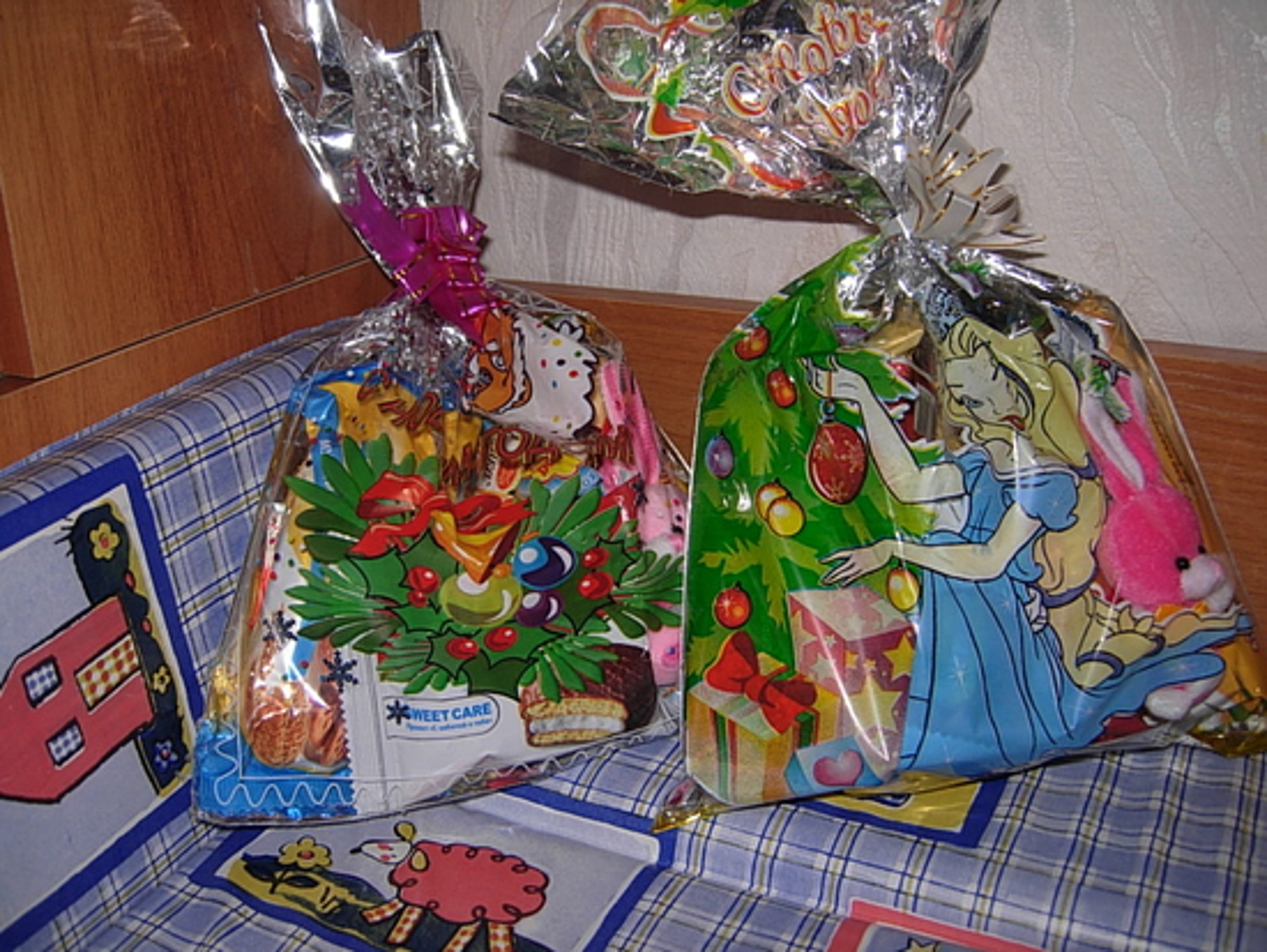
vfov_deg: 39.7
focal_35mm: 36
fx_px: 1318
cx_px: 634
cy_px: 476
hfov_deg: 51.3
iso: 50
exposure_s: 1/45.2
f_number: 2.7
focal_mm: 7.5
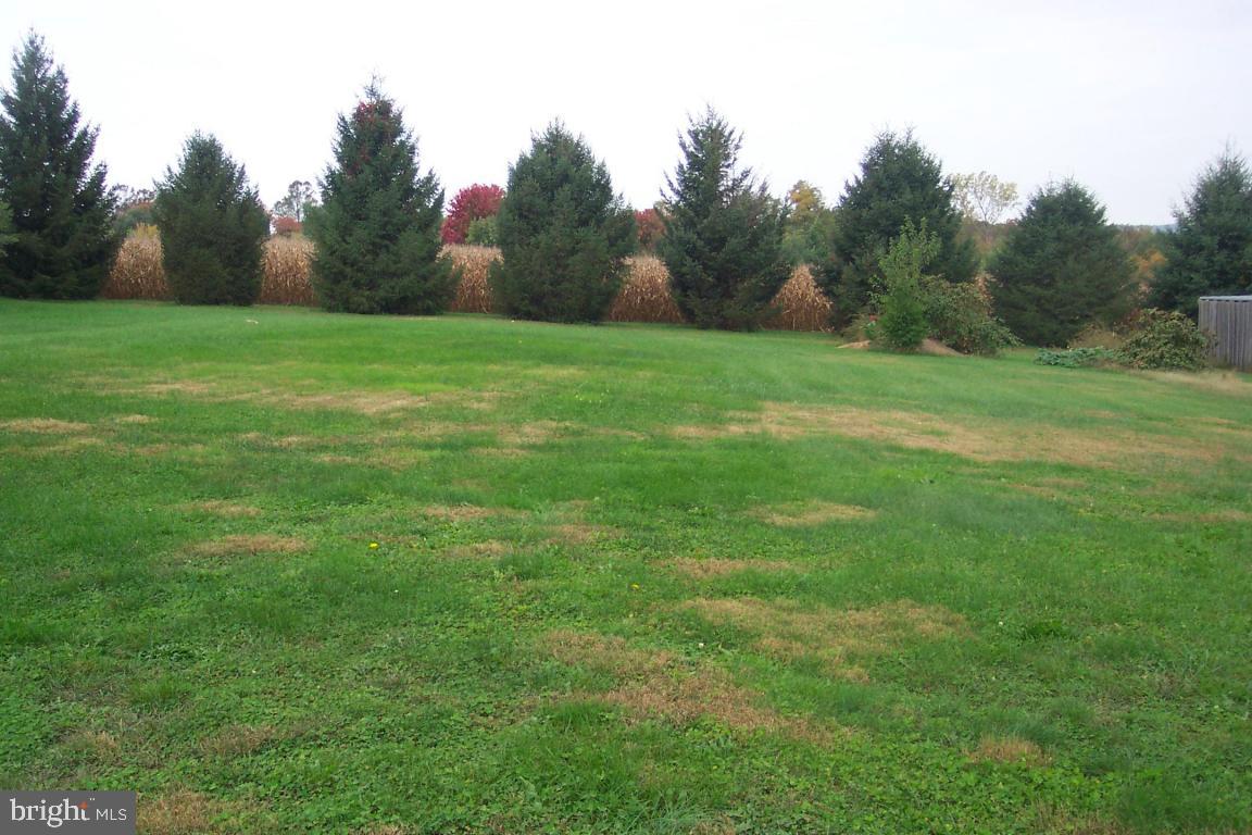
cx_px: 626
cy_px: 418
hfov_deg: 50.7
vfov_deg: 35.1
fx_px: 1321
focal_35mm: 38
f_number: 2.8
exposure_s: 1/500
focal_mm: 8
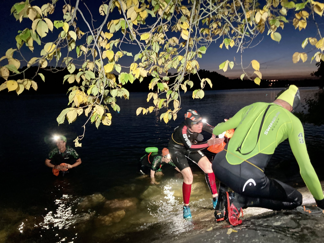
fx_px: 262
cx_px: 162
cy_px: 122
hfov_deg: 63.4
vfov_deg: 49.7
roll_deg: +1.1
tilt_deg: -5.2
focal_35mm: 28
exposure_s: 1/30
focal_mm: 3.99
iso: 500
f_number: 1.8
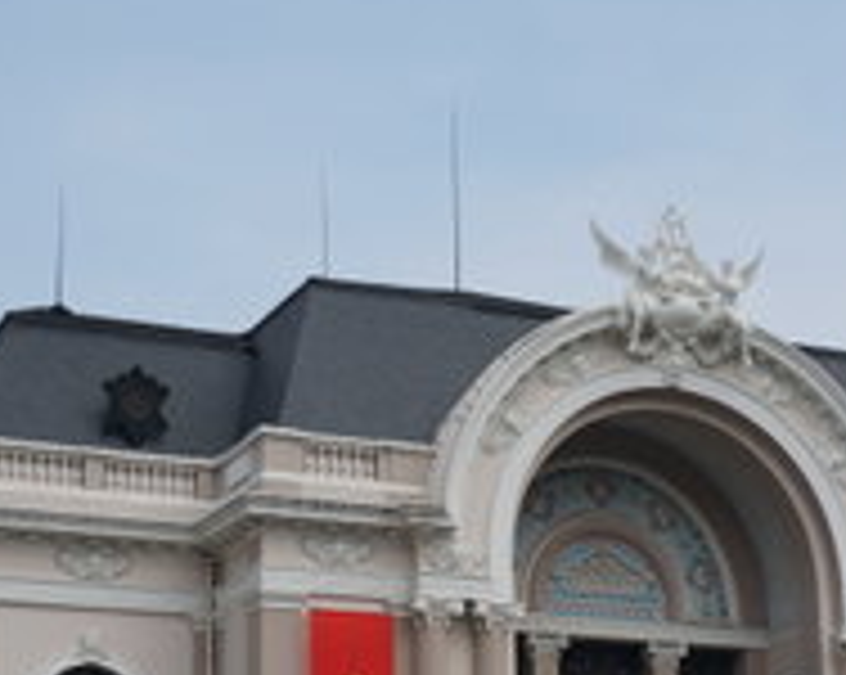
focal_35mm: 93
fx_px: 2326
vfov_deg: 16.4
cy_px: 531
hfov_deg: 20.6
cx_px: 518
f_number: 9
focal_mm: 31
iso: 100
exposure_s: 1/320
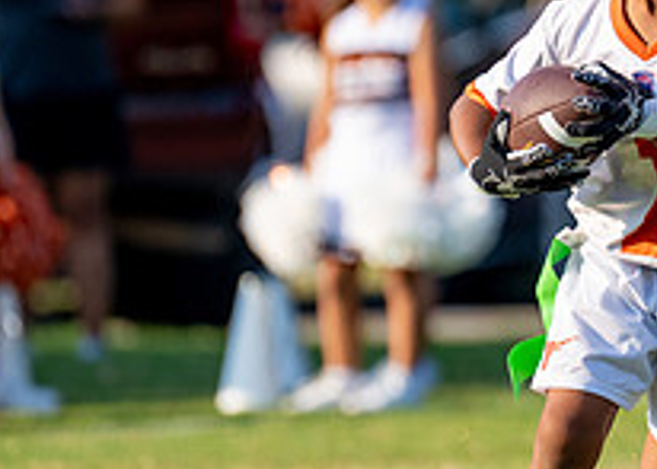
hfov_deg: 2.6
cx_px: 683
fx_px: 14680
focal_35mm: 787
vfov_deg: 1.8
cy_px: 148
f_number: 2.8
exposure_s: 1/2000
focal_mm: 200
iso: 200
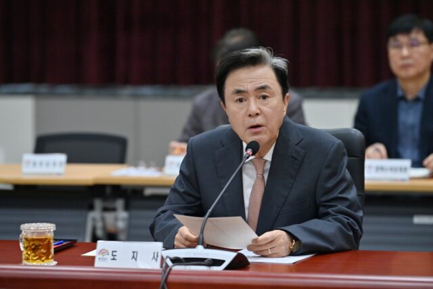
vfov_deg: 7.2
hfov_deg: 10.8
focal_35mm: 190
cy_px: 144
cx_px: 216
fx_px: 2286
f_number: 4
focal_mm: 190
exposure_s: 1/200
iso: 1000
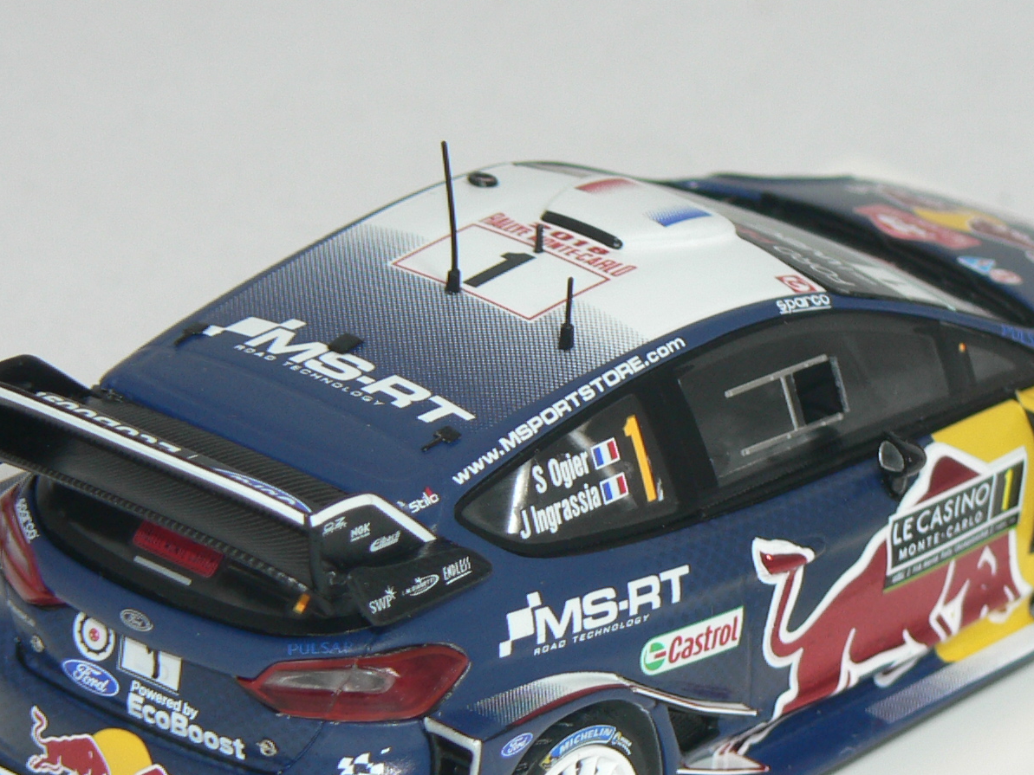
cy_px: 555
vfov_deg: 4.8
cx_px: 565
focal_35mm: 309
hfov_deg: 6.4
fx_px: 9231
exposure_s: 1/60
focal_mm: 24.1
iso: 80
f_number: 3.2
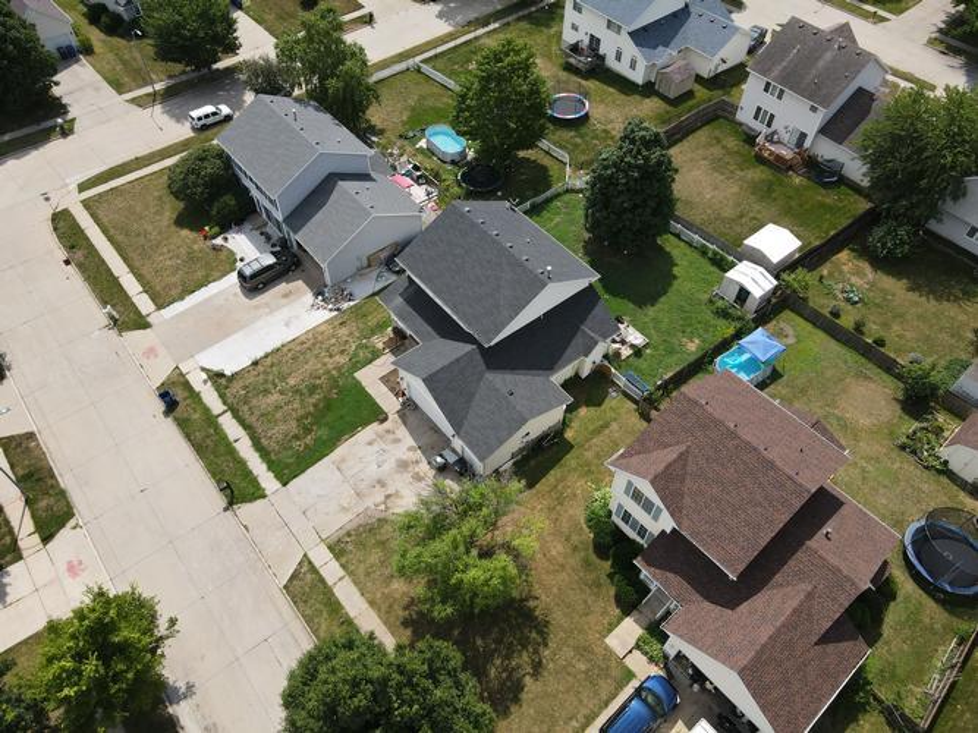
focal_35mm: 24
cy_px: 366
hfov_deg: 71.6
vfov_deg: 56.8
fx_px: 678
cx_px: 489
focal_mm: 4.5
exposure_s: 1/640
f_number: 2.8
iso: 100
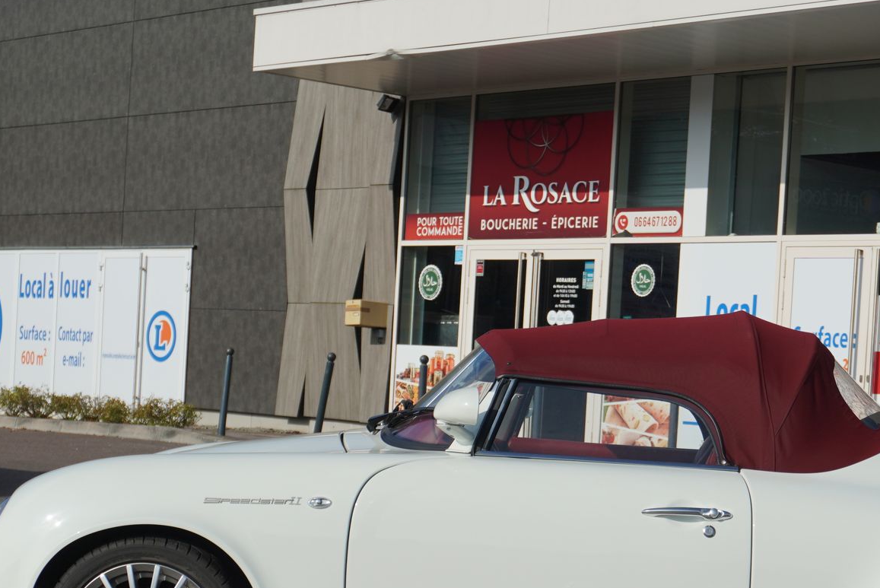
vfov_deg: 16.4
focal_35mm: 83
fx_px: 2030
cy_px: 438
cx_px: 562
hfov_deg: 24.4
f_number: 5.6
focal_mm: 32
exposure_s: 1/640
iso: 100
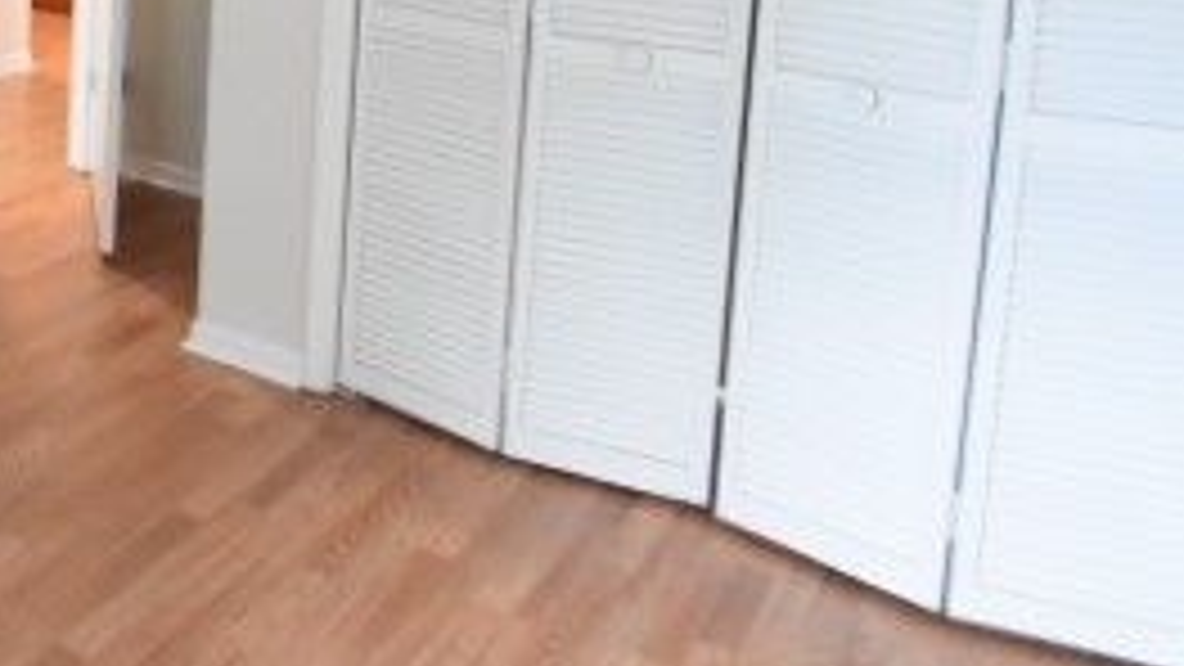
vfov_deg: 24.7
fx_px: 1350
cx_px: -185
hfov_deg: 37.6
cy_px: -162
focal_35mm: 43
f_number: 3.5
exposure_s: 1/60
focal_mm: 10
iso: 2800
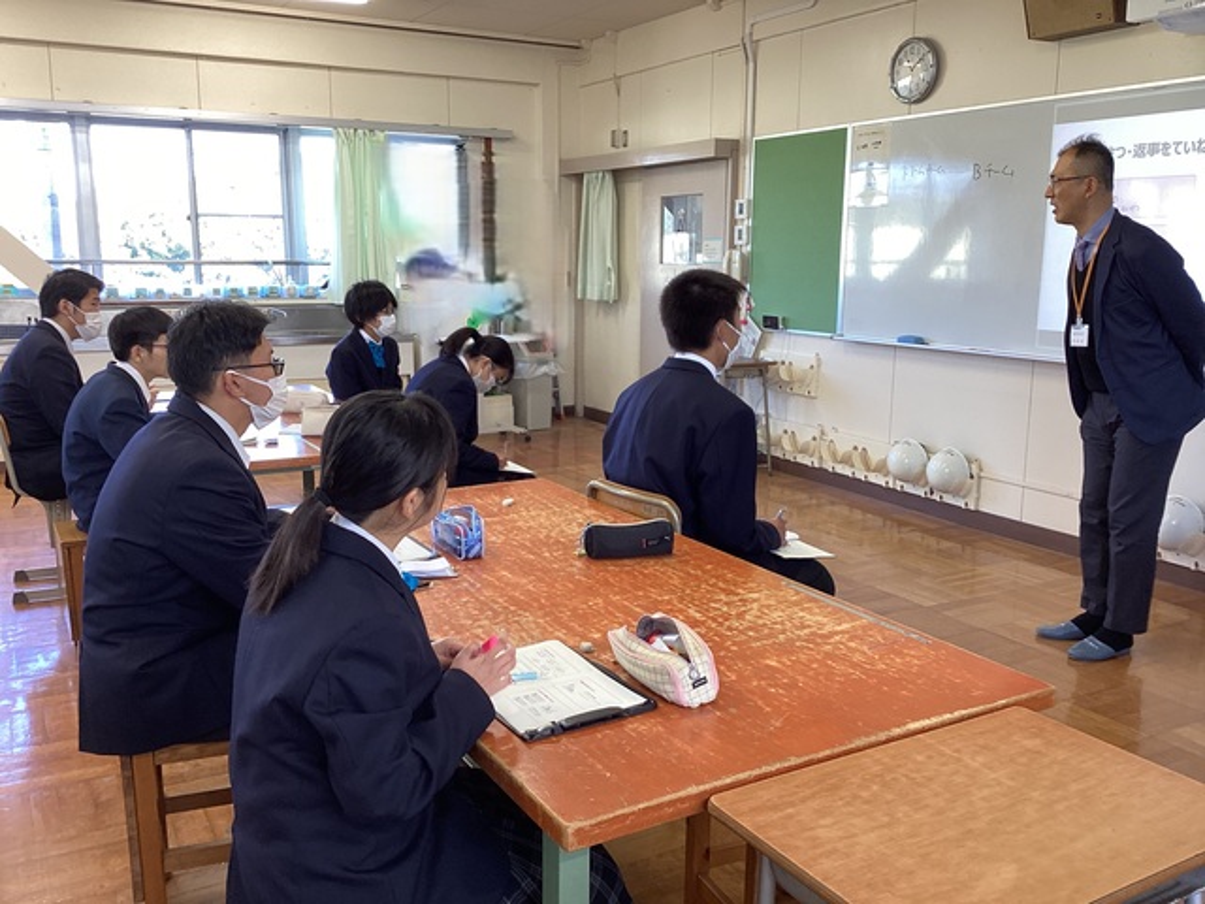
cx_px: 602
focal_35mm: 31
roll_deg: +1.4
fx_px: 1079
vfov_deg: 45.4
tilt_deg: -9.1
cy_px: 452
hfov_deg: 58.4
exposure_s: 1/60
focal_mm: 3.3
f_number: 2.4
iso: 64
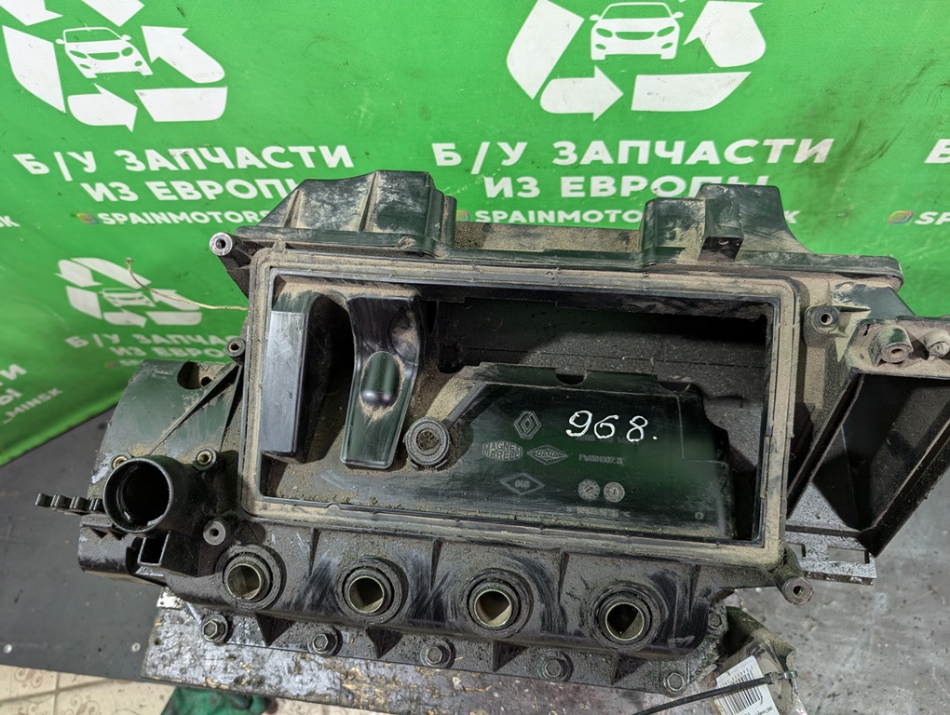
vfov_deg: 56.9
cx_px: 475
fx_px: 660
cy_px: 358
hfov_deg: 71.5
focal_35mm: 24
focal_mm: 6.9
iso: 65
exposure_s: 1/50
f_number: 1.68
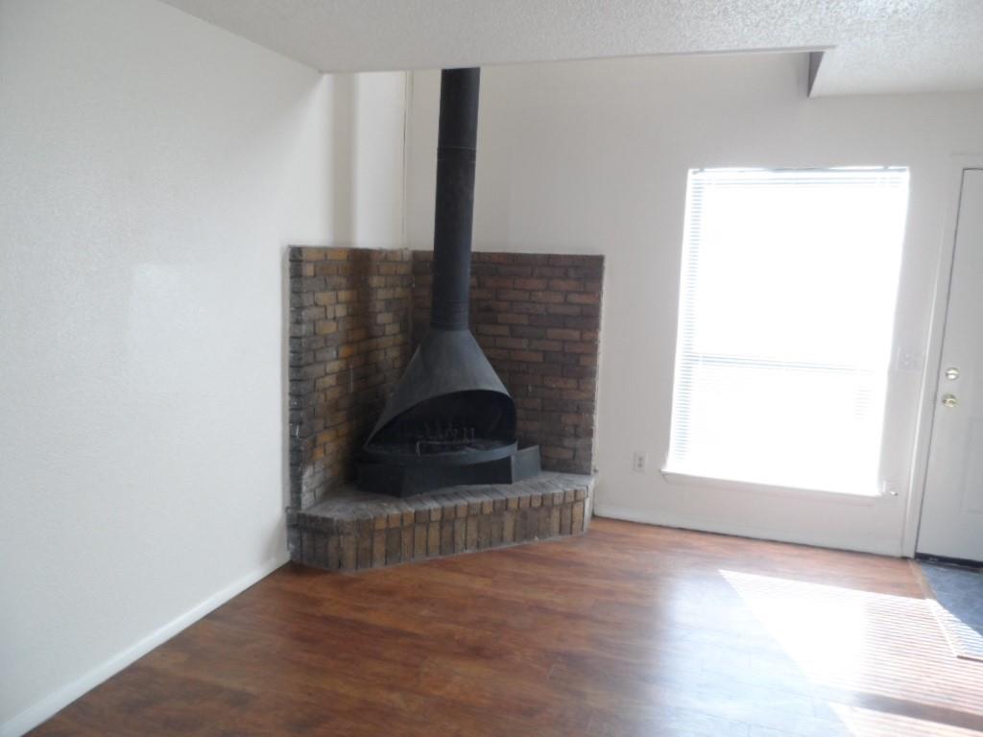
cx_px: 492
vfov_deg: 56.8
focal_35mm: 24
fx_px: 682
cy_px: 368
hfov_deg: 71.6
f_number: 3.2
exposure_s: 1/30
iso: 160
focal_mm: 4
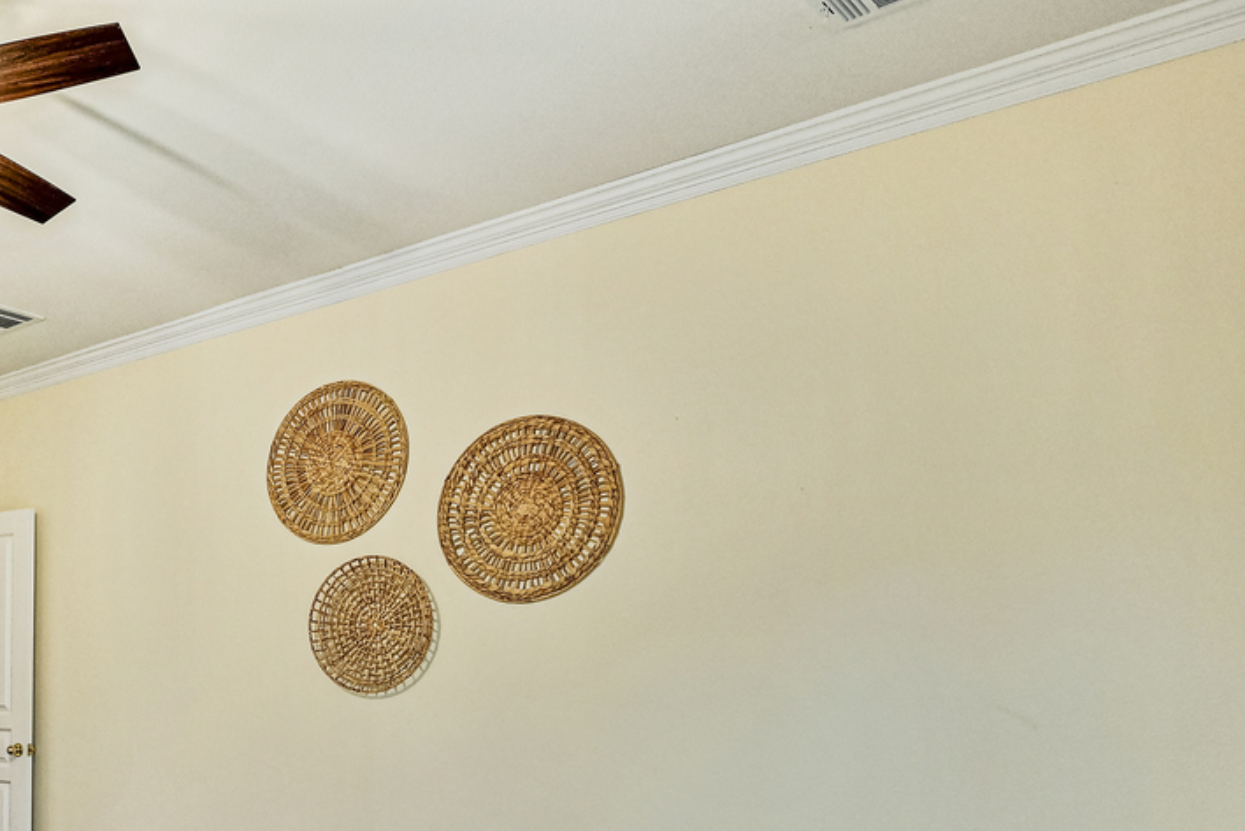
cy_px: 713
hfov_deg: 48.2
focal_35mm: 32
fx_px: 1107
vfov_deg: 38.9
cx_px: -6
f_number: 8
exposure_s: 1/25
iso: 1250
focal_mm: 14
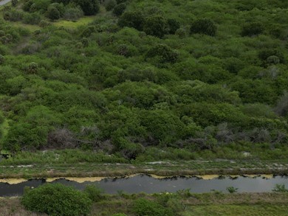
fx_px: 524
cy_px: 212
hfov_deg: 27.3
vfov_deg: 22.5
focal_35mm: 63
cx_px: -53
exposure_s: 1/100
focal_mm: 6.72
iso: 100
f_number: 1.7
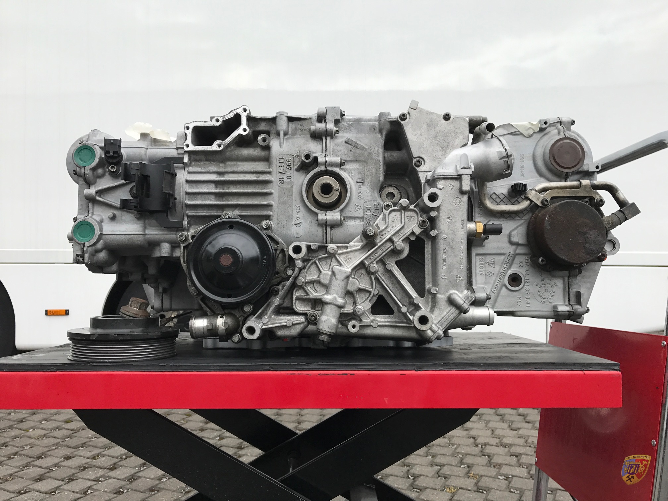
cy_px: 250
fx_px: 540
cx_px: 334
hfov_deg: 63.4
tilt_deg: +2.1
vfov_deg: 49.7
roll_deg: -0.7
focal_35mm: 28
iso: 20
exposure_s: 1/870
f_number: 1.8
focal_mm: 3.99
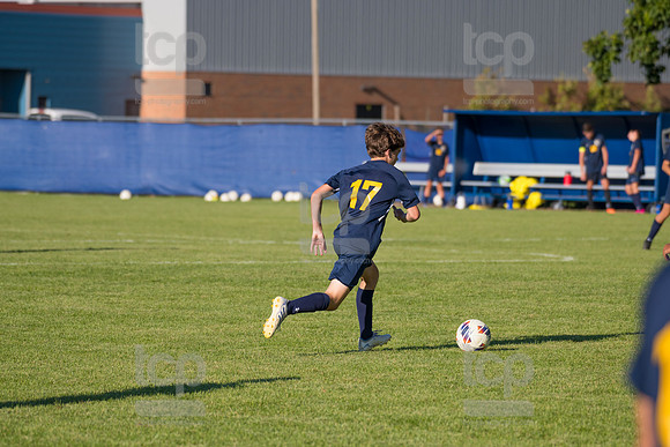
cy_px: 224
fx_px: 4468
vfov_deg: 5.7
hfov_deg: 8.6
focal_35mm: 240
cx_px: 335
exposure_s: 1/2000
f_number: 5.6
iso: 320
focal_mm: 240
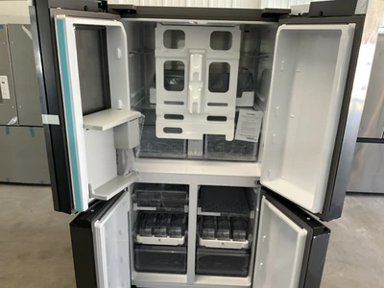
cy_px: 144
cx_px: 192
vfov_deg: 48.2
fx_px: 322
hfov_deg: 61.7
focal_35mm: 29
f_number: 1.8
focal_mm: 3
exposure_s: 1/60
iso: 100
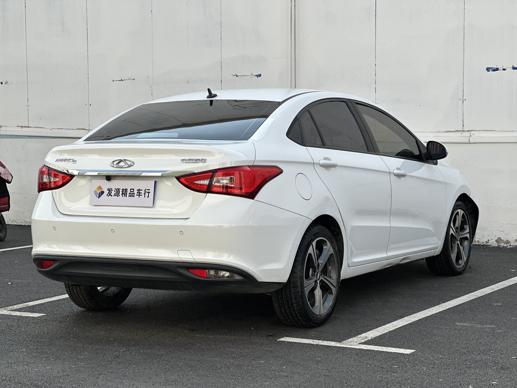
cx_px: 258
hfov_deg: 25.3
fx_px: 1150
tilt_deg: -2.9
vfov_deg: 19.1
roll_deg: +0.5
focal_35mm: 77
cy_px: 194
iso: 32
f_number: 2.8
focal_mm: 9
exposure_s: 1/525
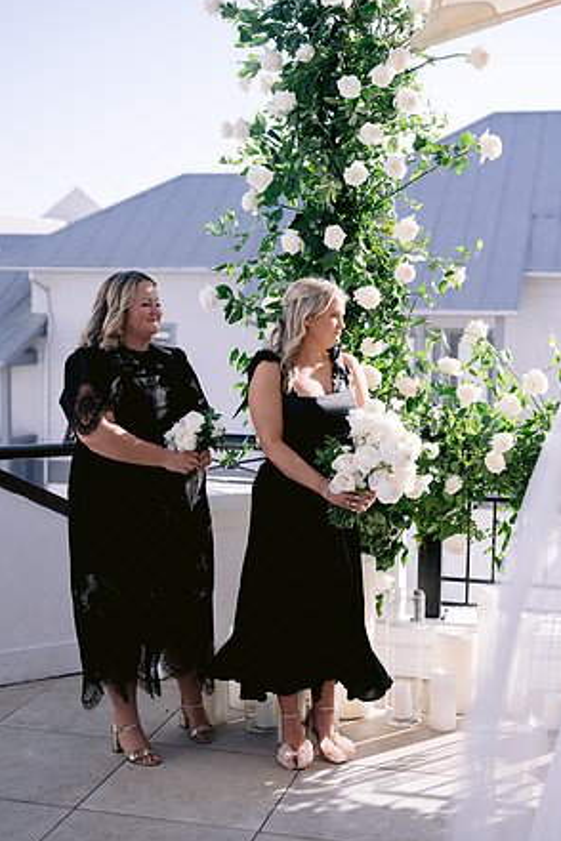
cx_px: 284
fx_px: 1192
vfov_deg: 38.9
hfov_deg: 26.5
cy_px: 421
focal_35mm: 51
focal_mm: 50
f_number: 2.8
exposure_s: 1/1600
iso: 200
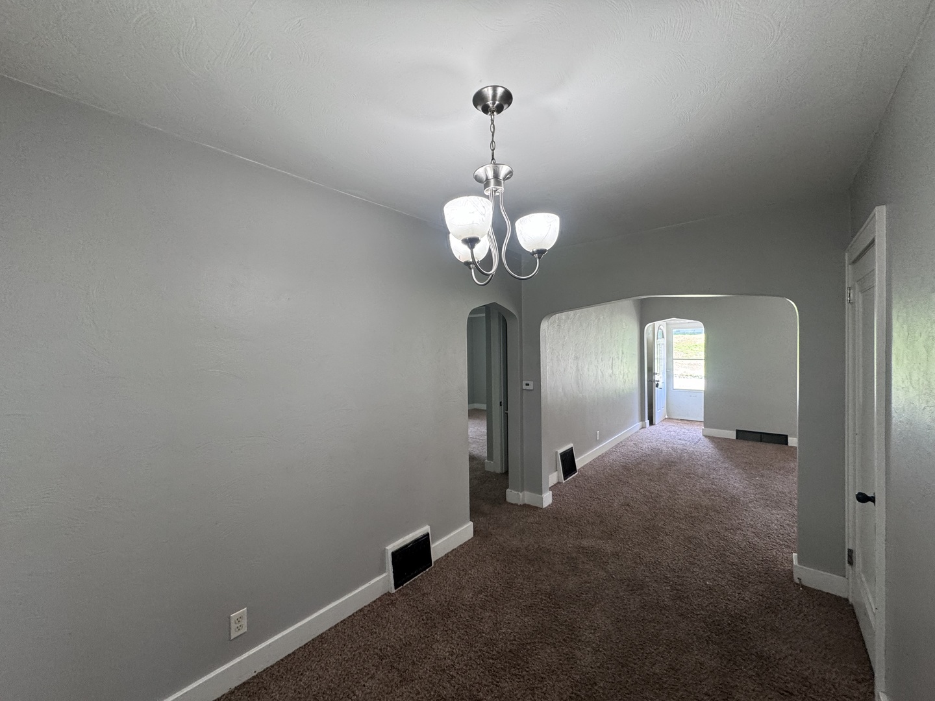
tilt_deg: -0.1
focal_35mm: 14
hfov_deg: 102.1
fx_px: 378
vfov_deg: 85.7
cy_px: 350
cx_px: 468
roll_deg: +0.3
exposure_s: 1/60
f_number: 2.2
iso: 200
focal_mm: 2.22
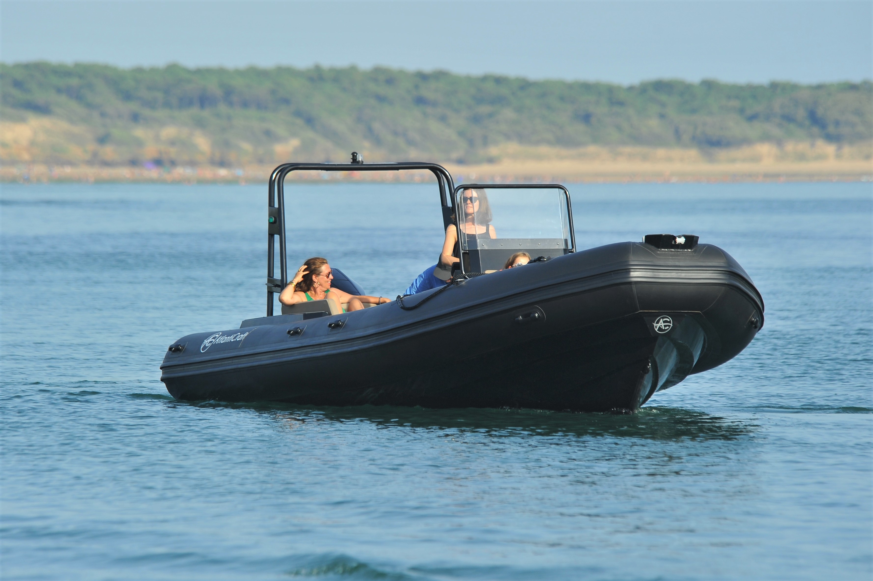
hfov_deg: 6.1
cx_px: 436
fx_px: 8240
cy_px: 290
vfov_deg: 4.0
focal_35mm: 340
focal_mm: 340
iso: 400
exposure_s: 1/1000
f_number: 8
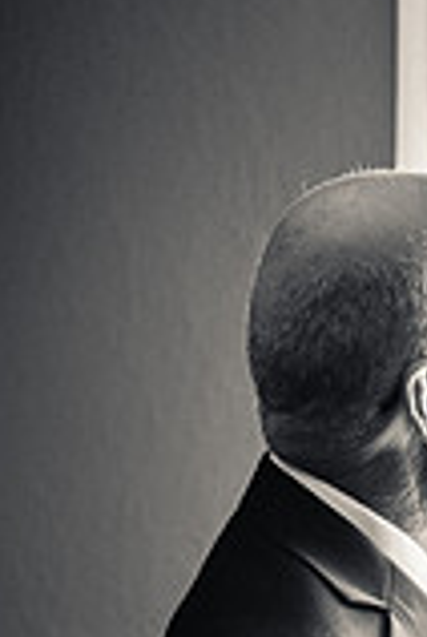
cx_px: 592
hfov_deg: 6.4
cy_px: 746
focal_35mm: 213
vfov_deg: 9.5
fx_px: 3773
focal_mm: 75
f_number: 2.8
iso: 400
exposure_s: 1/1600
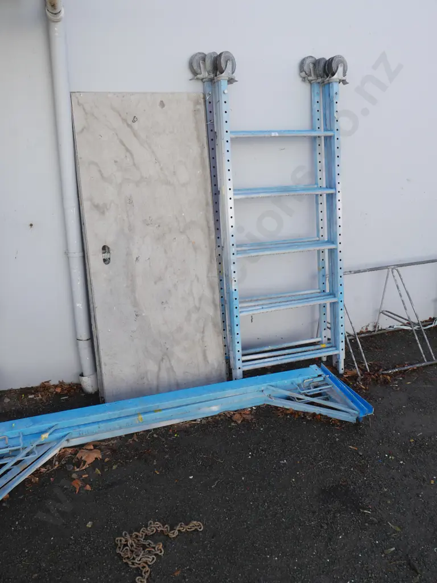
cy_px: 292
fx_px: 505
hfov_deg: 46.8
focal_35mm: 30
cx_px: 218
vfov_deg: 60.0
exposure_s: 1/250
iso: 200
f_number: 5.6
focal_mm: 15
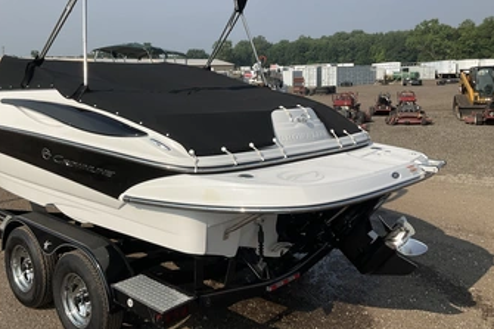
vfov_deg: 36.7
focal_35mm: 36
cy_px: 127
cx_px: 202
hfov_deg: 52.9
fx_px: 494
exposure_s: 1/2667
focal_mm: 3
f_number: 1.8
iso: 25
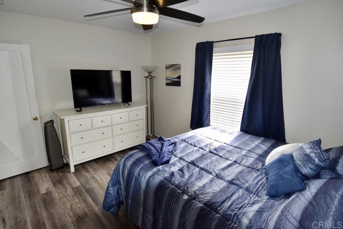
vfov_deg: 67.4
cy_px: 114
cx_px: 172
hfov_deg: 90.0
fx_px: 172
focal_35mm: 18
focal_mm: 12
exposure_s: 1/125
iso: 720
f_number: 5.6
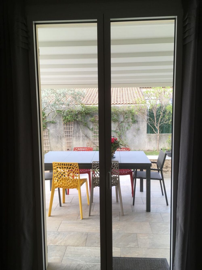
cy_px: 135
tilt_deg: -7.8
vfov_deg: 61.7
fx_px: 226
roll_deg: +0.4
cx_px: 101
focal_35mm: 29
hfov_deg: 48.2
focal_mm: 4.15
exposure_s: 1/100
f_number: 2.2
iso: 25
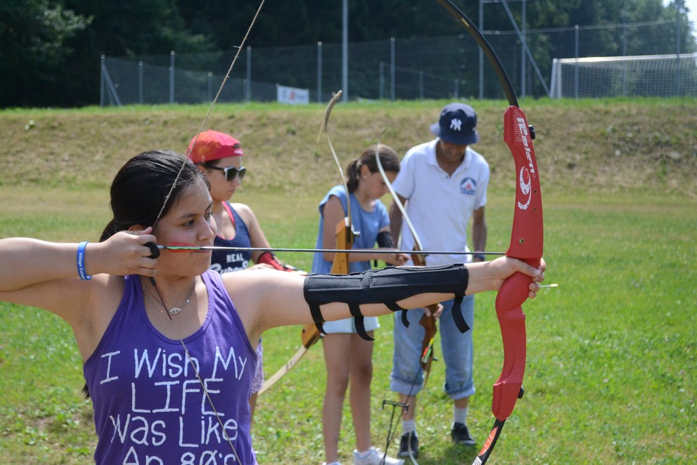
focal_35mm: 66
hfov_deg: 30.5
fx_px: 1278
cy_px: 232
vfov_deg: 20.6
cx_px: 348
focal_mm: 44
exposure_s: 1/4000
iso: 1600
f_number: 5.3
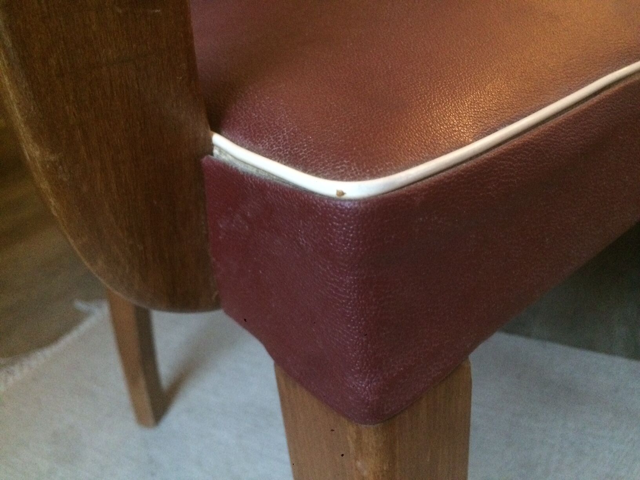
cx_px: 320
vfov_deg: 48.2
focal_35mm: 29
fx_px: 536
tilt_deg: -26.4
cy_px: 240
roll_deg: +3.9
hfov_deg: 61.7
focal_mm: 4.15
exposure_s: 1/17
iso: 500
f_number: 2.2
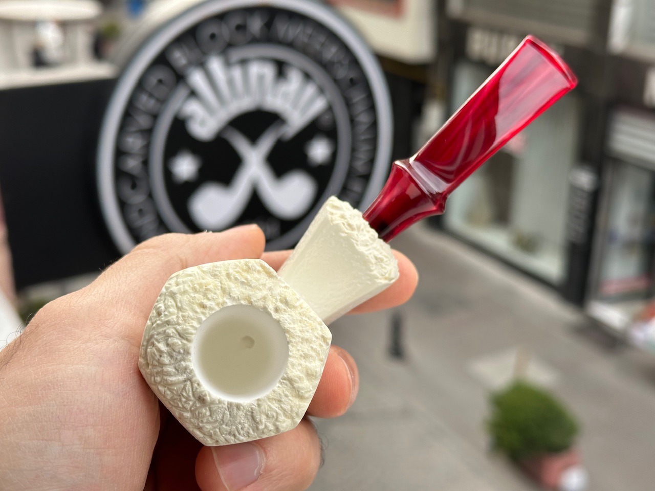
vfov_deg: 30.3
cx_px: 328
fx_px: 908
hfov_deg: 39.7
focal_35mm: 48
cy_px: 246
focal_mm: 6.86
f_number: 1.78
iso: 64
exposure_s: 1/756
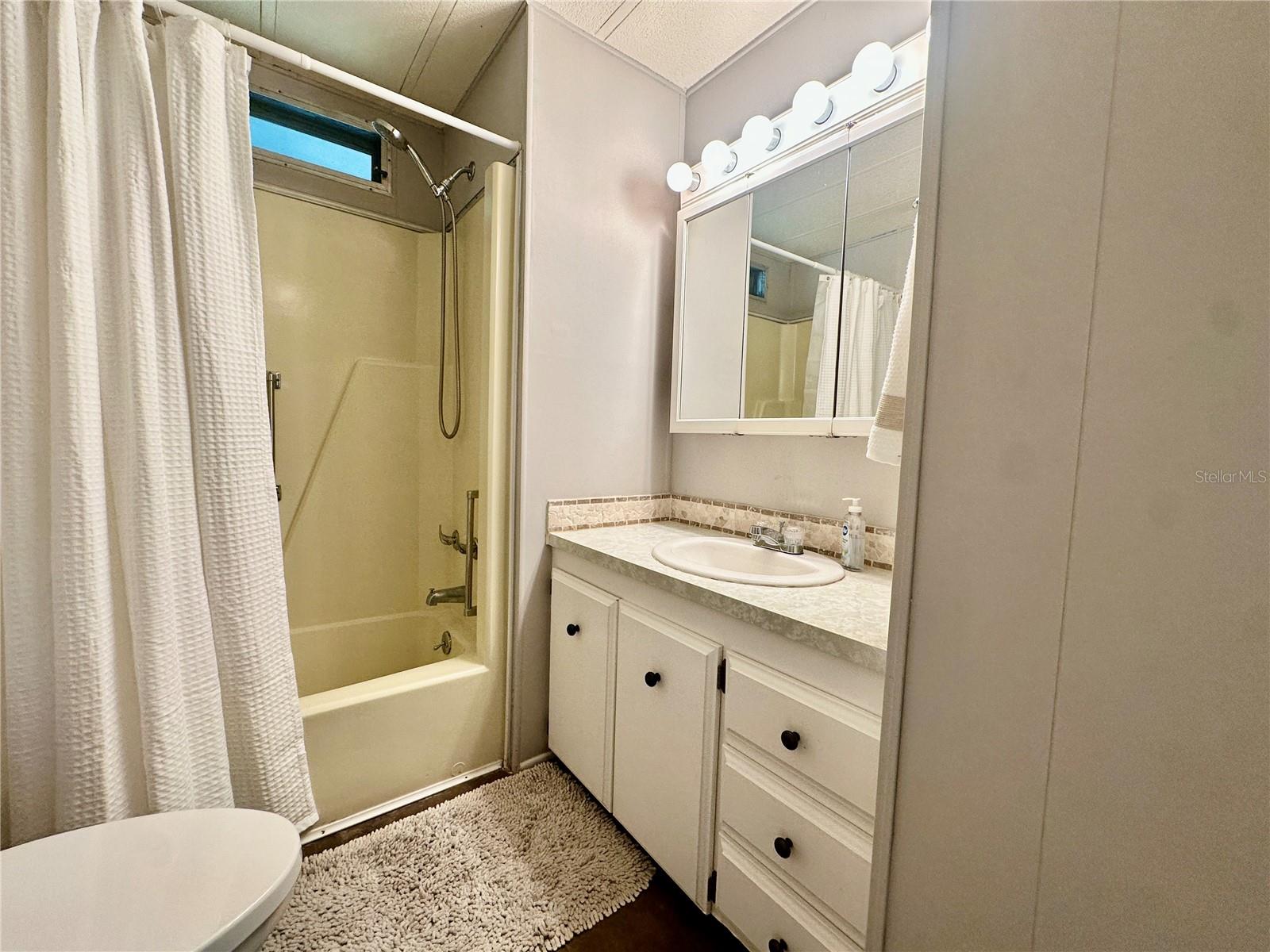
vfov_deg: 85.7
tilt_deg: -4.7
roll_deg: -2.3
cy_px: 476
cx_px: 635
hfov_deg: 102.1
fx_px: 514
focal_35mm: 14
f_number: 2.2
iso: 160
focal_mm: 2.22
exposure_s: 1/120
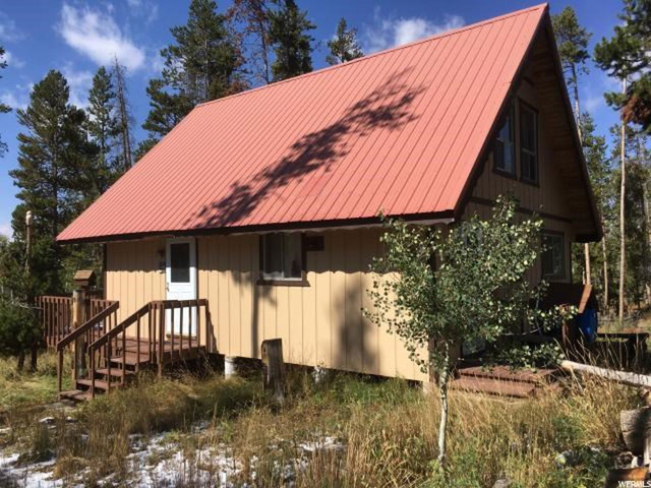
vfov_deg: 48.2
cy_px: 244
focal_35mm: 29
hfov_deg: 61.7
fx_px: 545
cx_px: 326
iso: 25
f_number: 2.2
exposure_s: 1/1508
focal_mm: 4.15
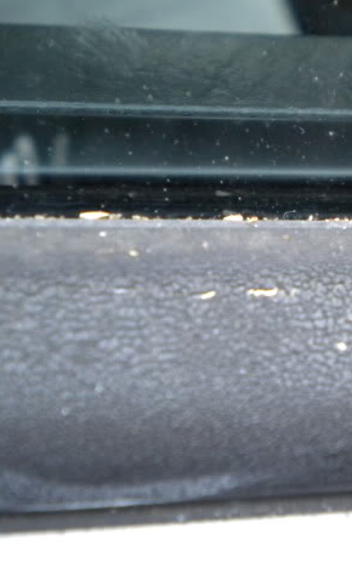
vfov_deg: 34.0
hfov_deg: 21.4
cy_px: 282
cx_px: 279
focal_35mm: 60
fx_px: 921
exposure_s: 1/222
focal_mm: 7.4
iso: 400
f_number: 3.5
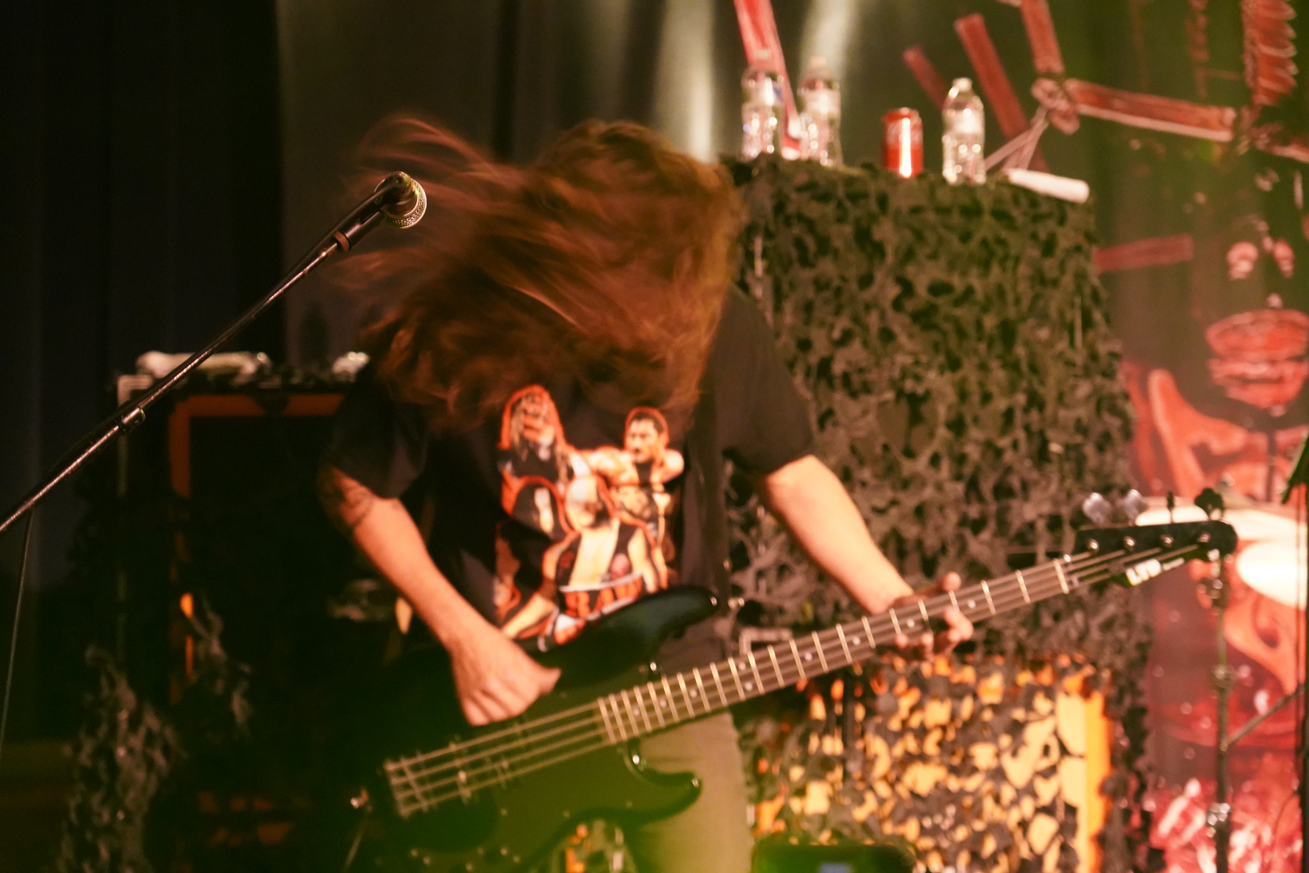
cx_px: 654
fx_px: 2691
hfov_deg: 27.3
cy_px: 436
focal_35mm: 74
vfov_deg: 18.4
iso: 12800
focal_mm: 74
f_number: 4
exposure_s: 1/30
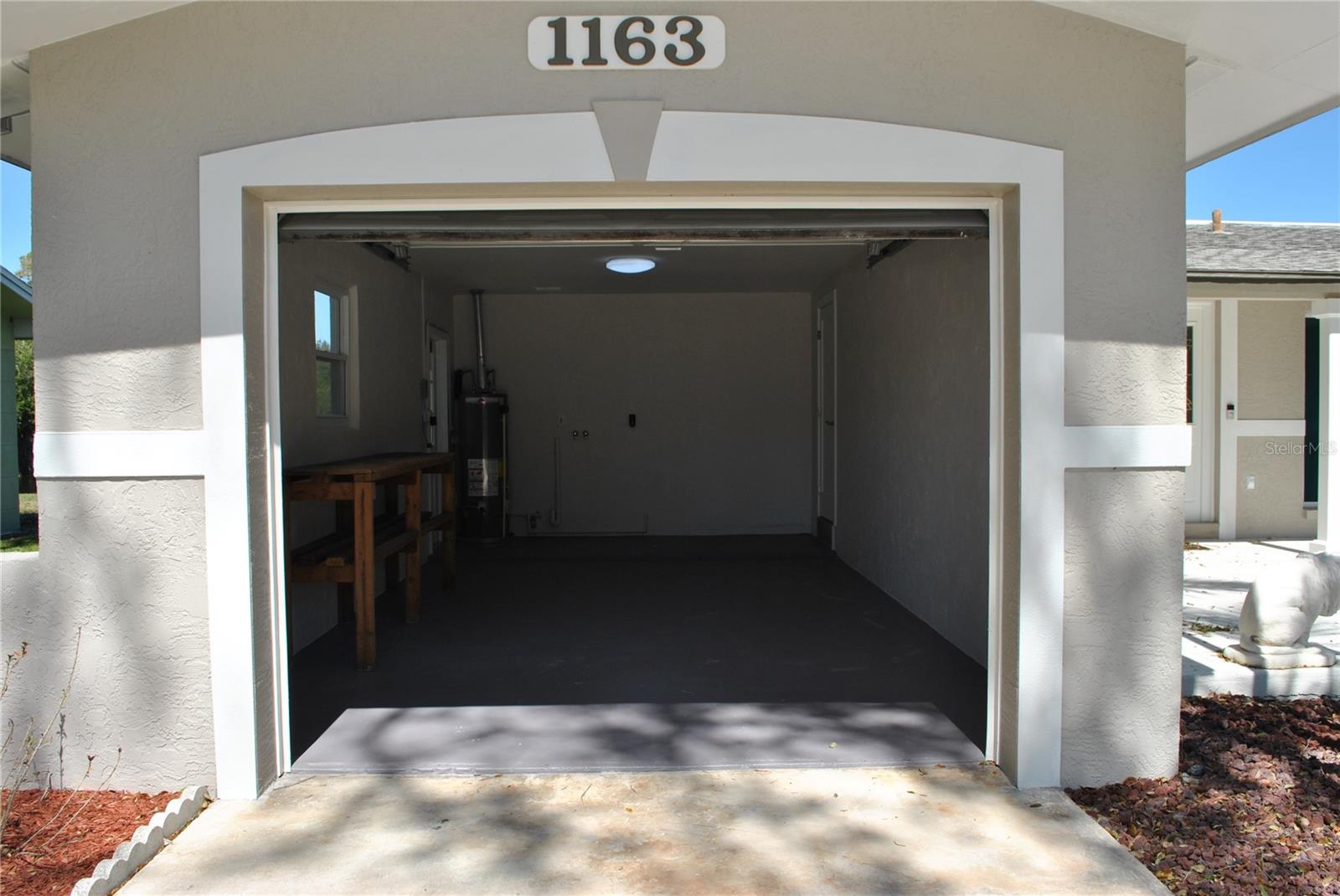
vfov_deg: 48.0
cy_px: 448
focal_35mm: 27
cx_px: 670
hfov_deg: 67.3
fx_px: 1006
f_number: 9
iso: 100
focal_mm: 18
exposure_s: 1/200
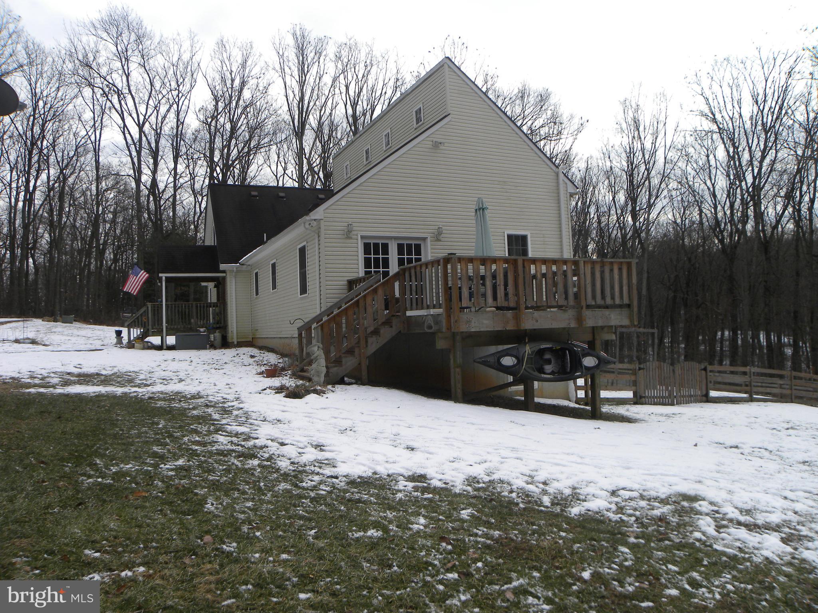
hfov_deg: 67.3
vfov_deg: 53.1
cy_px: 306
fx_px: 614
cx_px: 409
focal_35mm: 26
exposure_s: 1/243
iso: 64
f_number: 4.5
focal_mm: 4.6
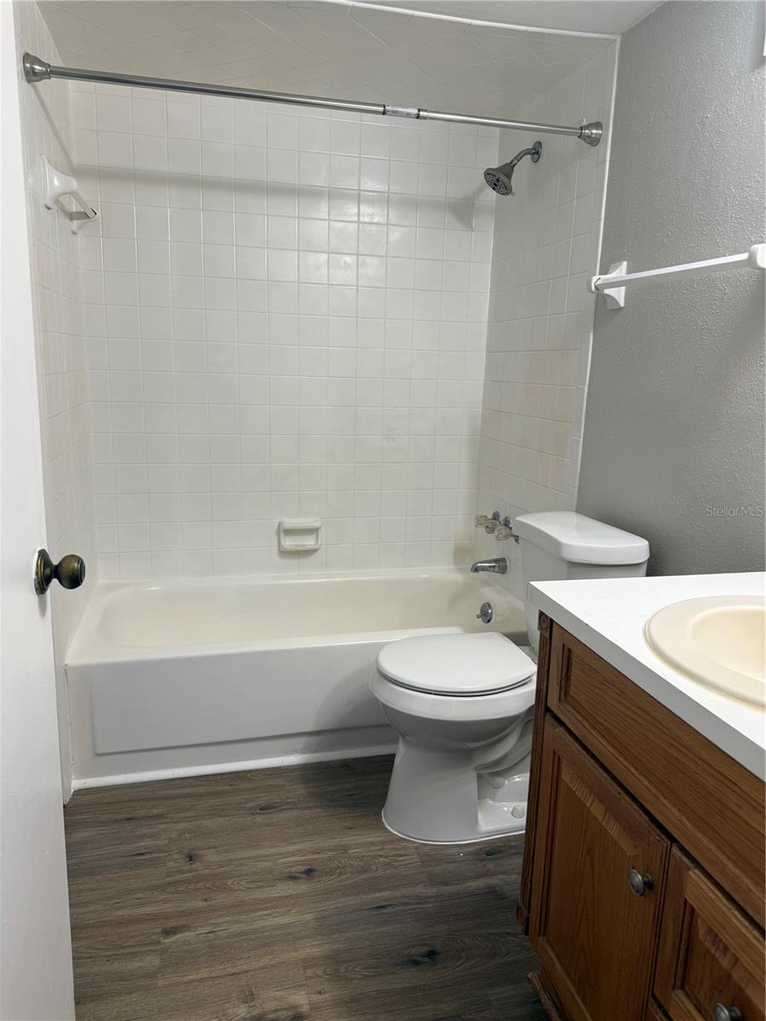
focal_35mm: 24
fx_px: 708
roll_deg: -2.2
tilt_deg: -11.6
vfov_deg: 71.6
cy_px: 510
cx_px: 383
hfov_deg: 56.8
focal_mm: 6.76
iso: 100
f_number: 1.78
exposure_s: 1/120
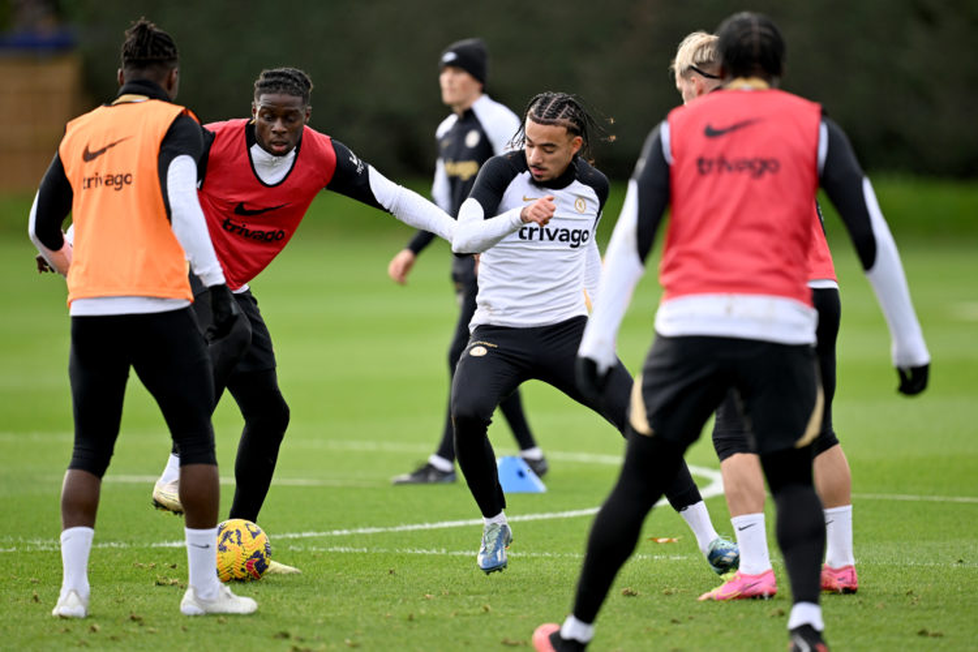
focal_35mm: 400
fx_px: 10866
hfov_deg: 5.2
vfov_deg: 3.4
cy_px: 326
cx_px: 489
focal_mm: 400
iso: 640
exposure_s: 1/1250
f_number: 2.8
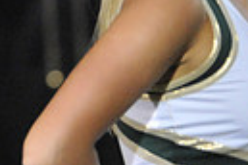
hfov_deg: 1.4
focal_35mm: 1437
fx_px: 9899
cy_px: -50
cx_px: -304
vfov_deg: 1.0
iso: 6400
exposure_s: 1/160
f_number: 6.3
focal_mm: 320
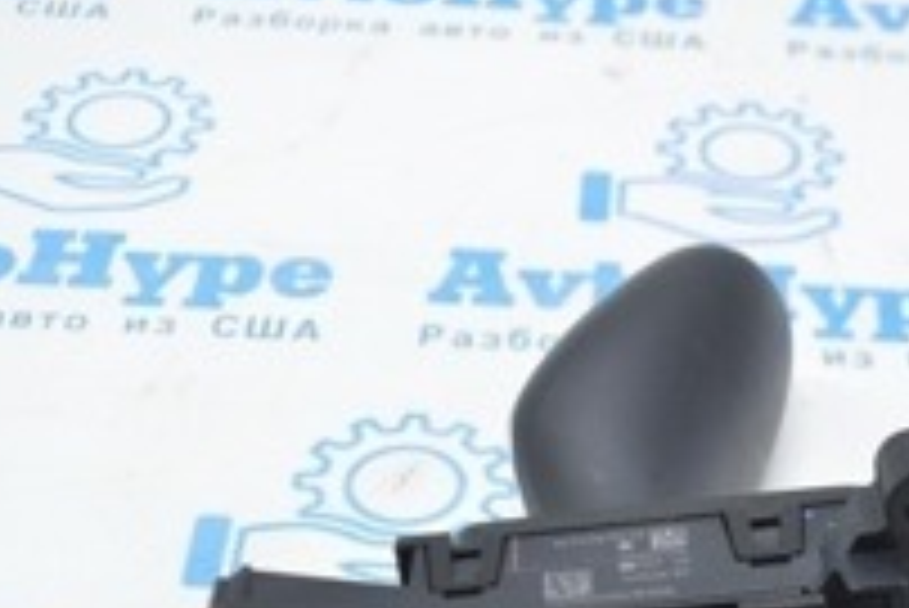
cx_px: 702
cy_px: 601
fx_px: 2400
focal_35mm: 95
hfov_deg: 21.2
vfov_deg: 14.2
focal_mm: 20
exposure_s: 1/40
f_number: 3.5
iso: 400
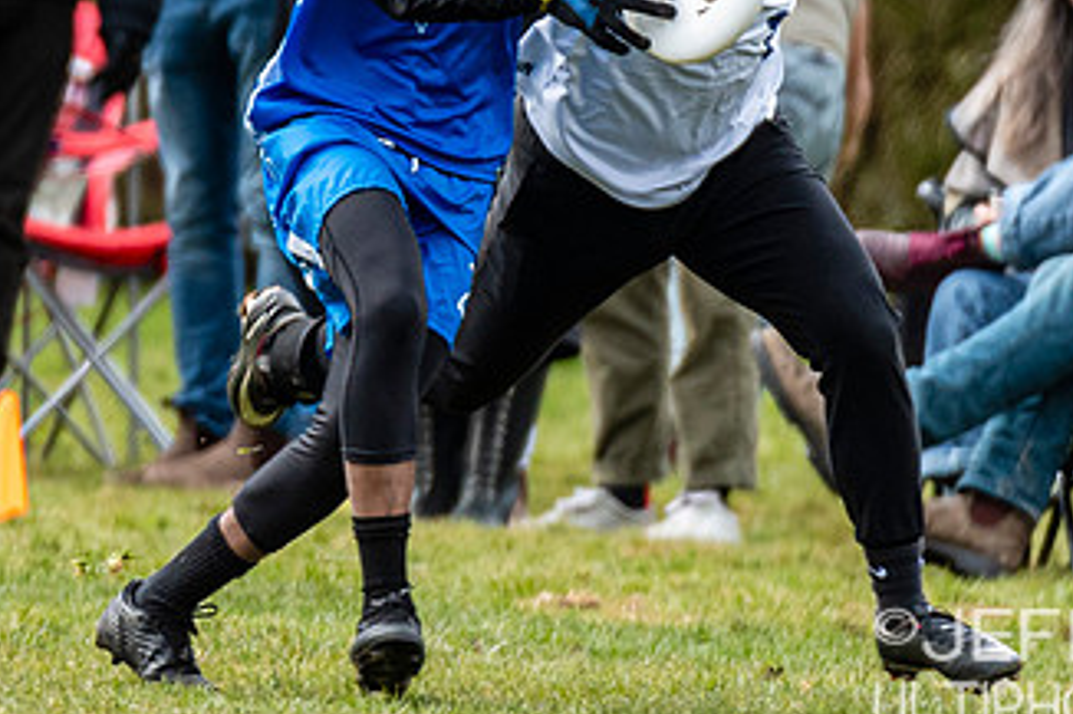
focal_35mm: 1932
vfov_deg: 0.7
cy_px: 123
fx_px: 57553
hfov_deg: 1.1
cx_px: 510
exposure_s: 1/1250
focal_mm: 400
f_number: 4
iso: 400
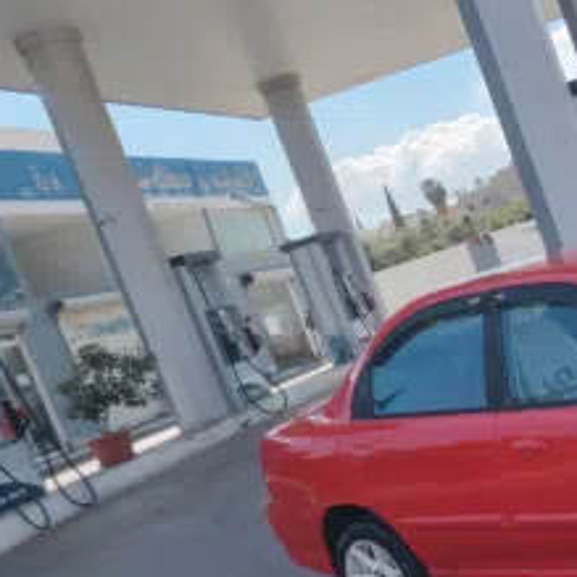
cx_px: 796
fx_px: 1169
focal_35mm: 62
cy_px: 377
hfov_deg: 23.6
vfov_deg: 27.6
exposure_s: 1/933
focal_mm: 5.25
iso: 100
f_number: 1.75
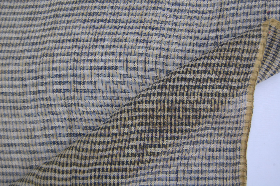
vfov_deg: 36.8
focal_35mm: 36
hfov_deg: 53.2
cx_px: 140
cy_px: 93
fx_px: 280
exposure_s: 1/250
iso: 400
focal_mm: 24
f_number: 5
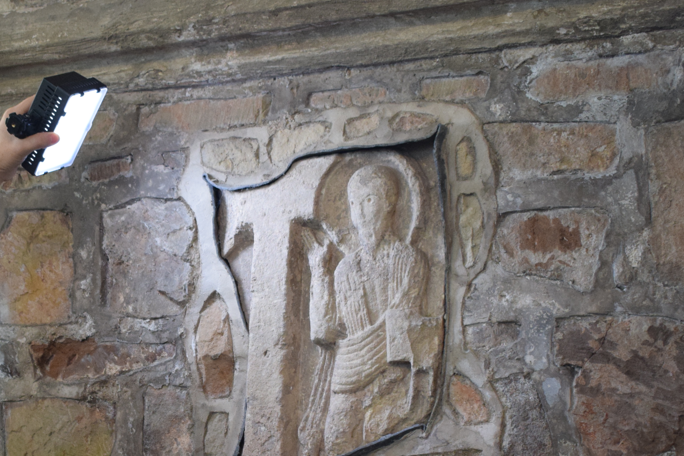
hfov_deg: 24.5
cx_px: 161
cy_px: 406
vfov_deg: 16.4
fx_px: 1558
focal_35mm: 82
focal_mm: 28
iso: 1400
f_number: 4.2
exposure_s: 1/60
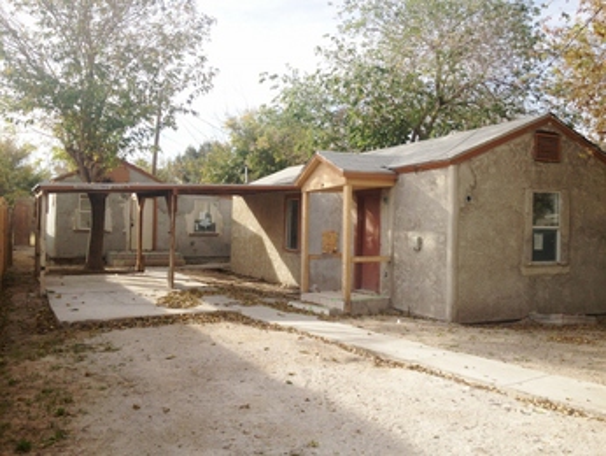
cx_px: 303
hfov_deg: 52.6
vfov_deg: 40.7
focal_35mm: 35
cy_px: 228
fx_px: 613
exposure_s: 1/1151
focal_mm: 4.28
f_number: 2.4
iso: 64
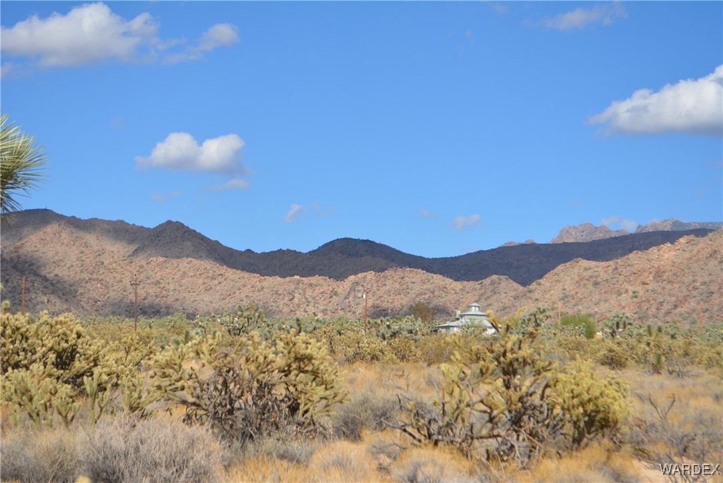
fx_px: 1658
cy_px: 242
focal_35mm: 82
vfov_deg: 16.6
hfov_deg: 24.6
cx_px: 362
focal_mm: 55
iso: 400
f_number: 7.1
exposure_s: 1/1600
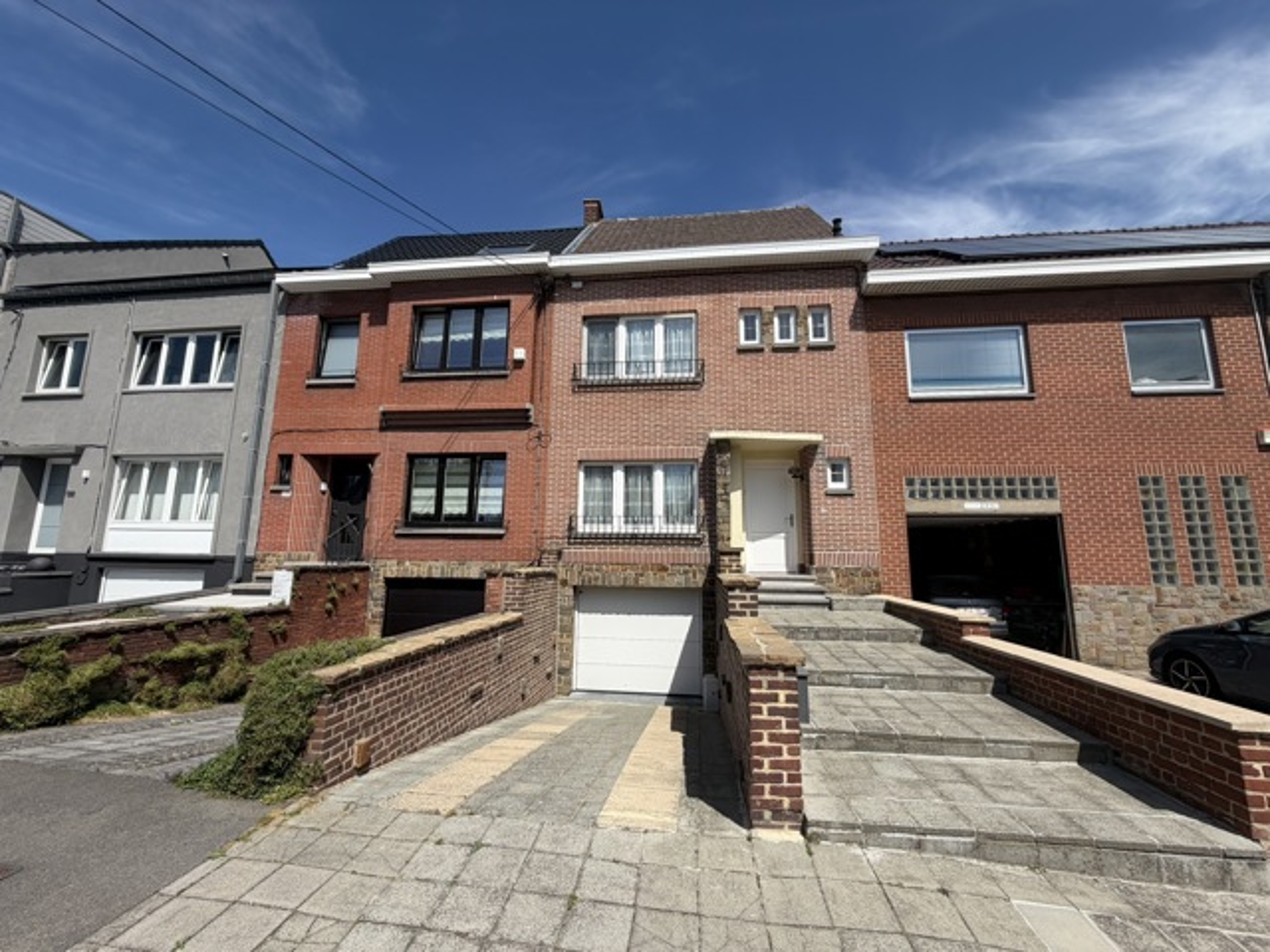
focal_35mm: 14
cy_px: 476
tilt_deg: +9.2
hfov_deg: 102.1
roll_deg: -1.2
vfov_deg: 85.7
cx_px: 635
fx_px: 514
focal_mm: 2.22
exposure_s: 1/853
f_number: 2.2
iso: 20
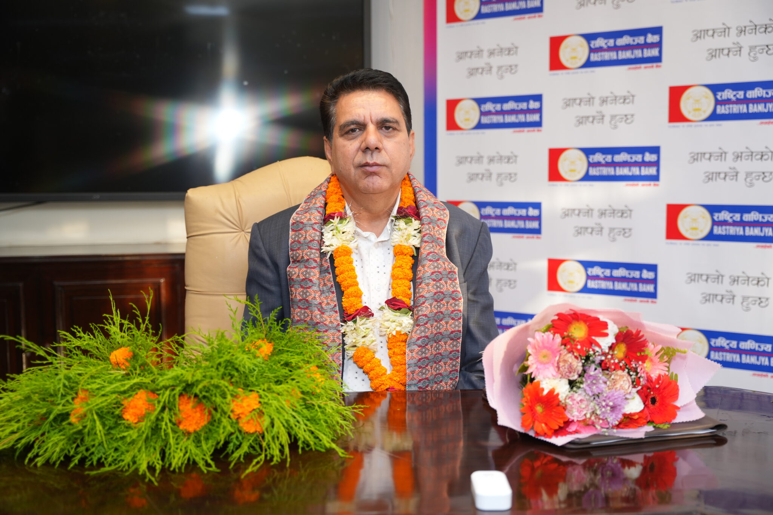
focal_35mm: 41
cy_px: 258
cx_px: 386
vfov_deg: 32.5
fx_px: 882
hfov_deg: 47.3
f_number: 3.2
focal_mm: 41.1
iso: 500
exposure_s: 1/100
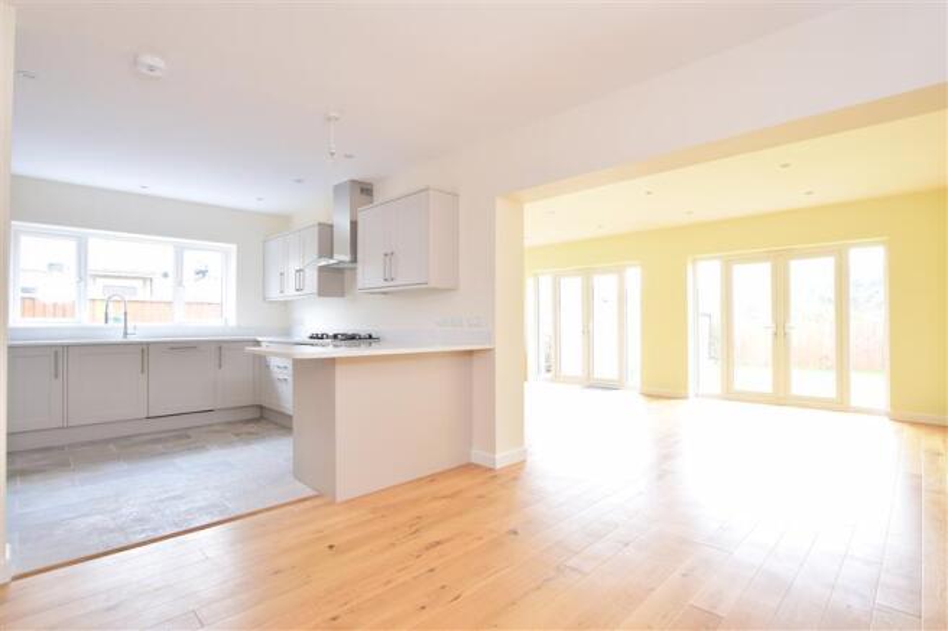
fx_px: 454
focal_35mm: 17
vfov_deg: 69.6
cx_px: 474
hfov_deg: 92.5
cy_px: 316
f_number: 10
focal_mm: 11.5
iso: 400
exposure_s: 1/2.5
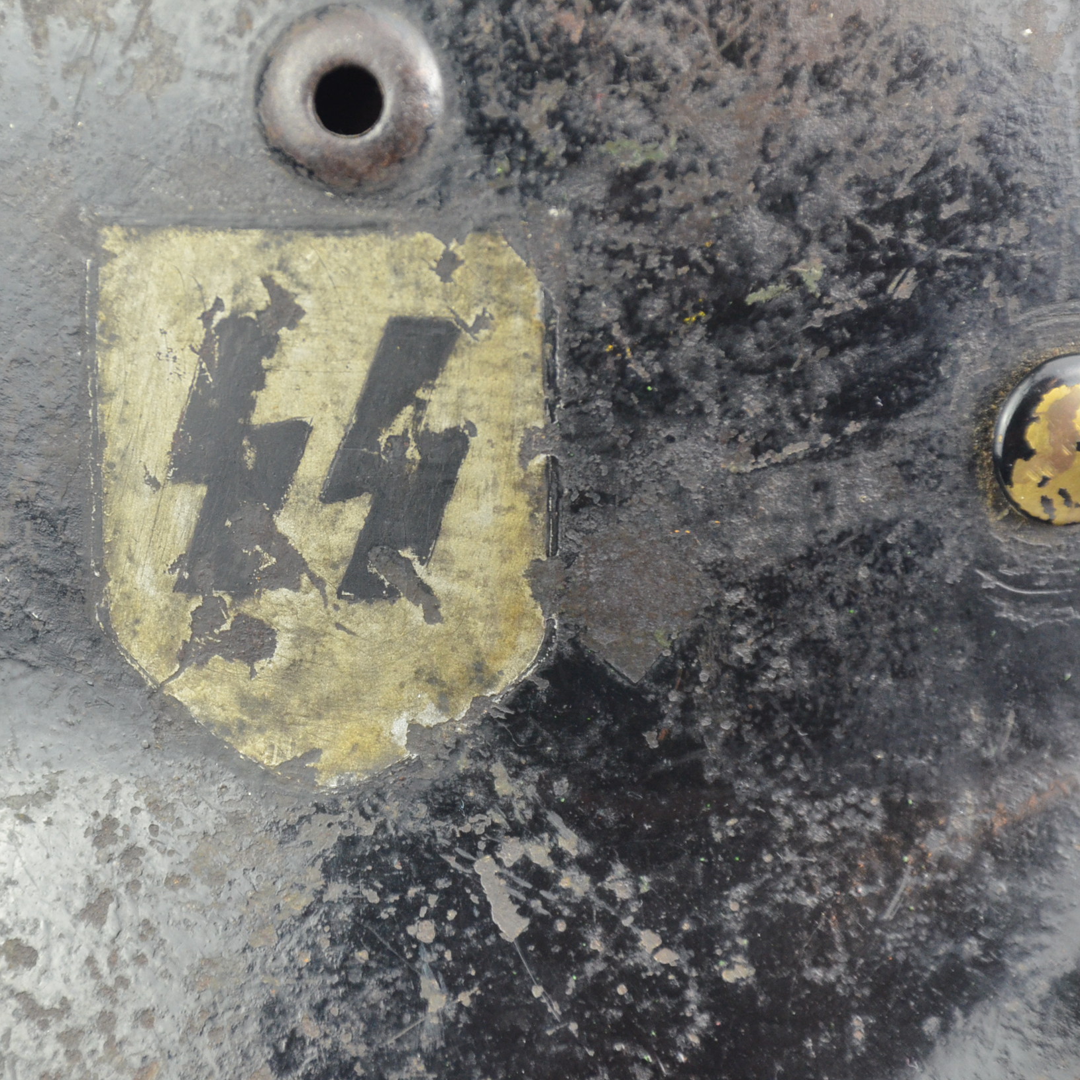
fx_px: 9165
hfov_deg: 6.7
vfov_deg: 6.7
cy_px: 540
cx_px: 402
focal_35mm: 260
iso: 1600
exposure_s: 1/100
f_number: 5.6
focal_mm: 135
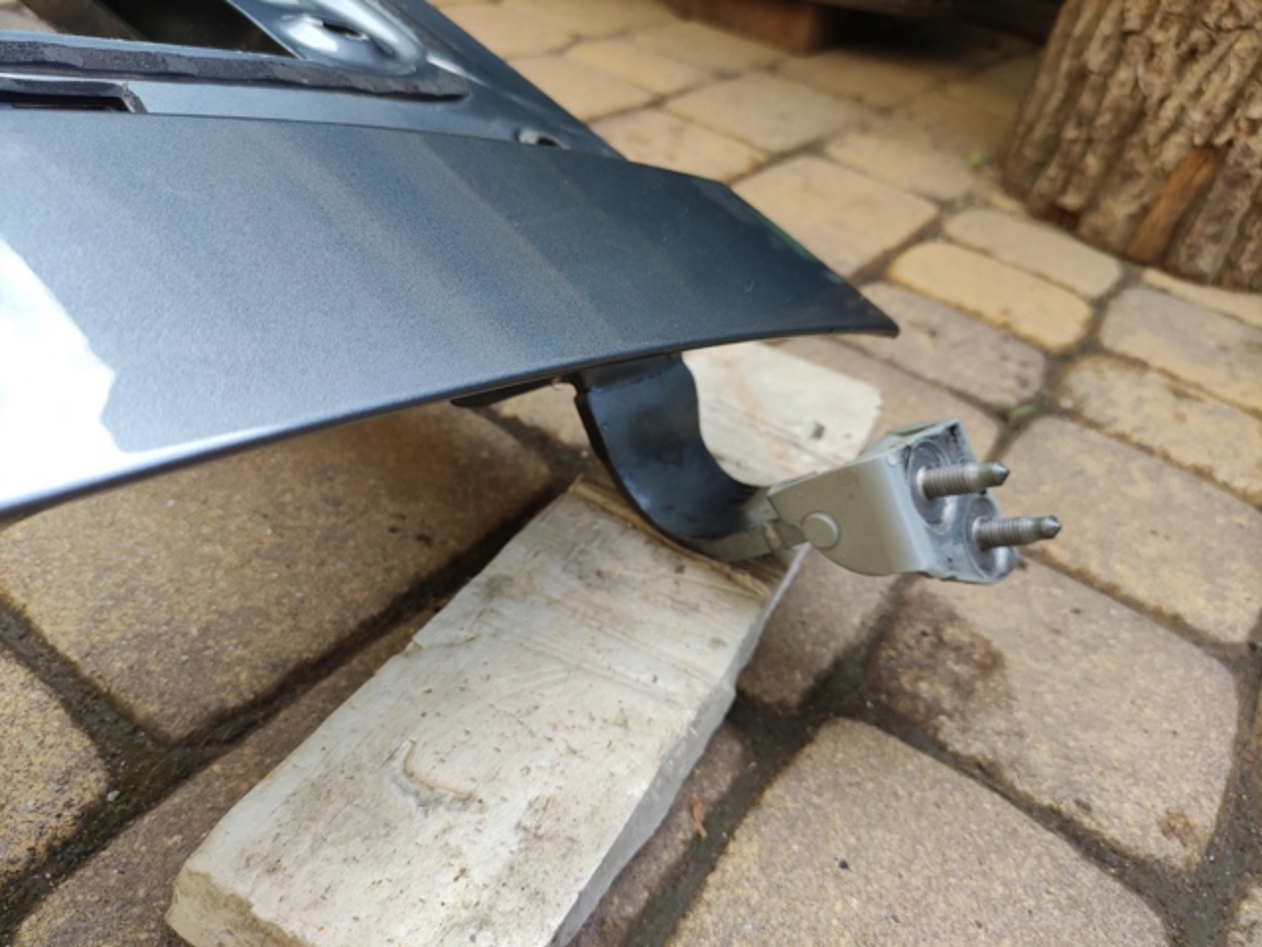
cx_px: 631
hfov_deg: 69.4
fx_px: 911
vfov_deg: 54.9
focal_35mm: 25
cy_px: 474
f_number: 1.89
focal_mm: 5.43
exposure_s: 1/120
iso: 54
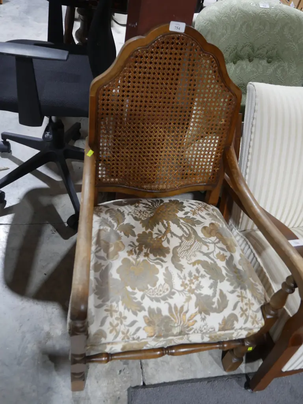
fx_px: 350
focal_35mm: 30
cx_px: 152
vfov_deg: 59.9
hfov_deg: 46.8
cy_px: 202
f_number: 3.6
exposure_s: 1/60
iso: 500
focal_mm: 15
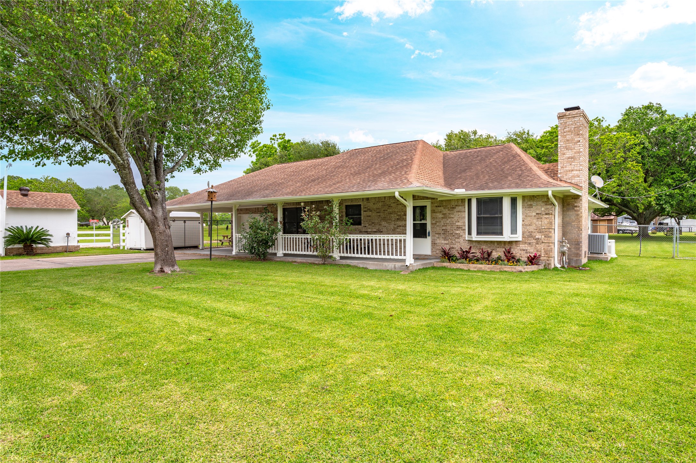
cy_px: 232
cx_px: 348
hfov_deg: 84.0
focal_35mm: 20
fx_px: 386
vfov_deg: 61.9
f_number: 9
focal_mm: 20
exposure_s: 1/125
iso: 125
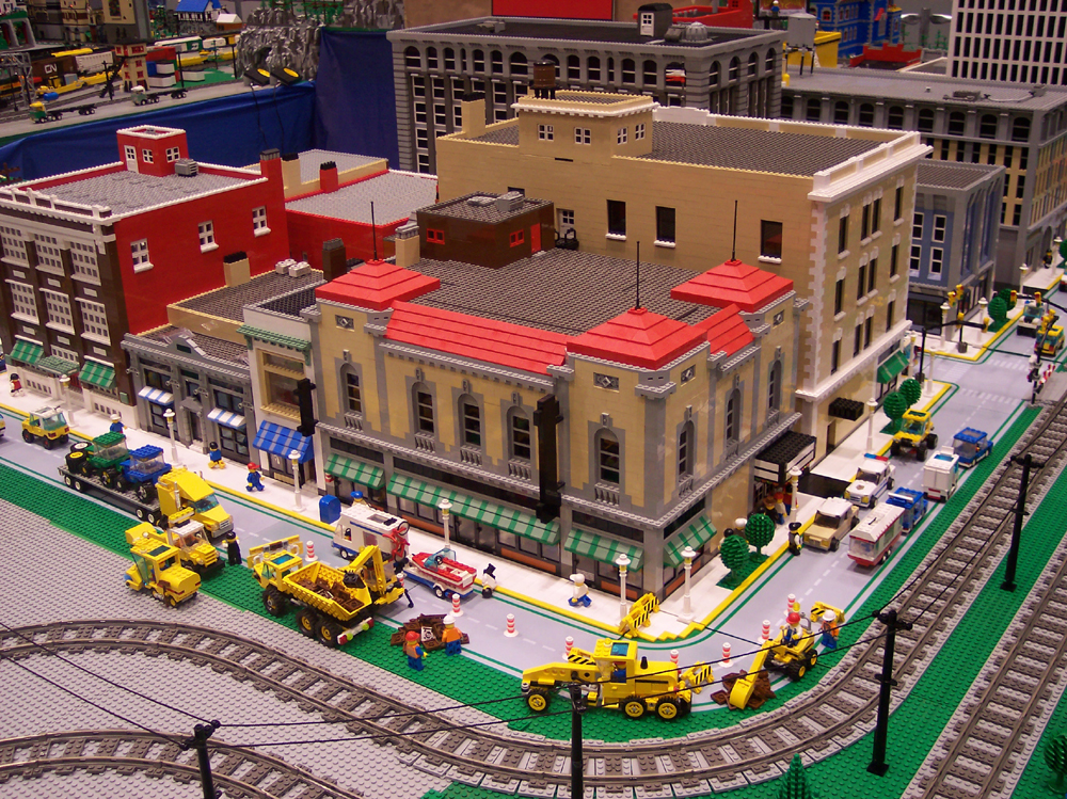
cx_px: 534
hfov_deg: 49.0
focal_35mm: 38
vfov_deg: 37.7
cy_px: 400
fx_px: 1171
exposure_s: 1/45
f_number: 2.8
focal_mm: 8
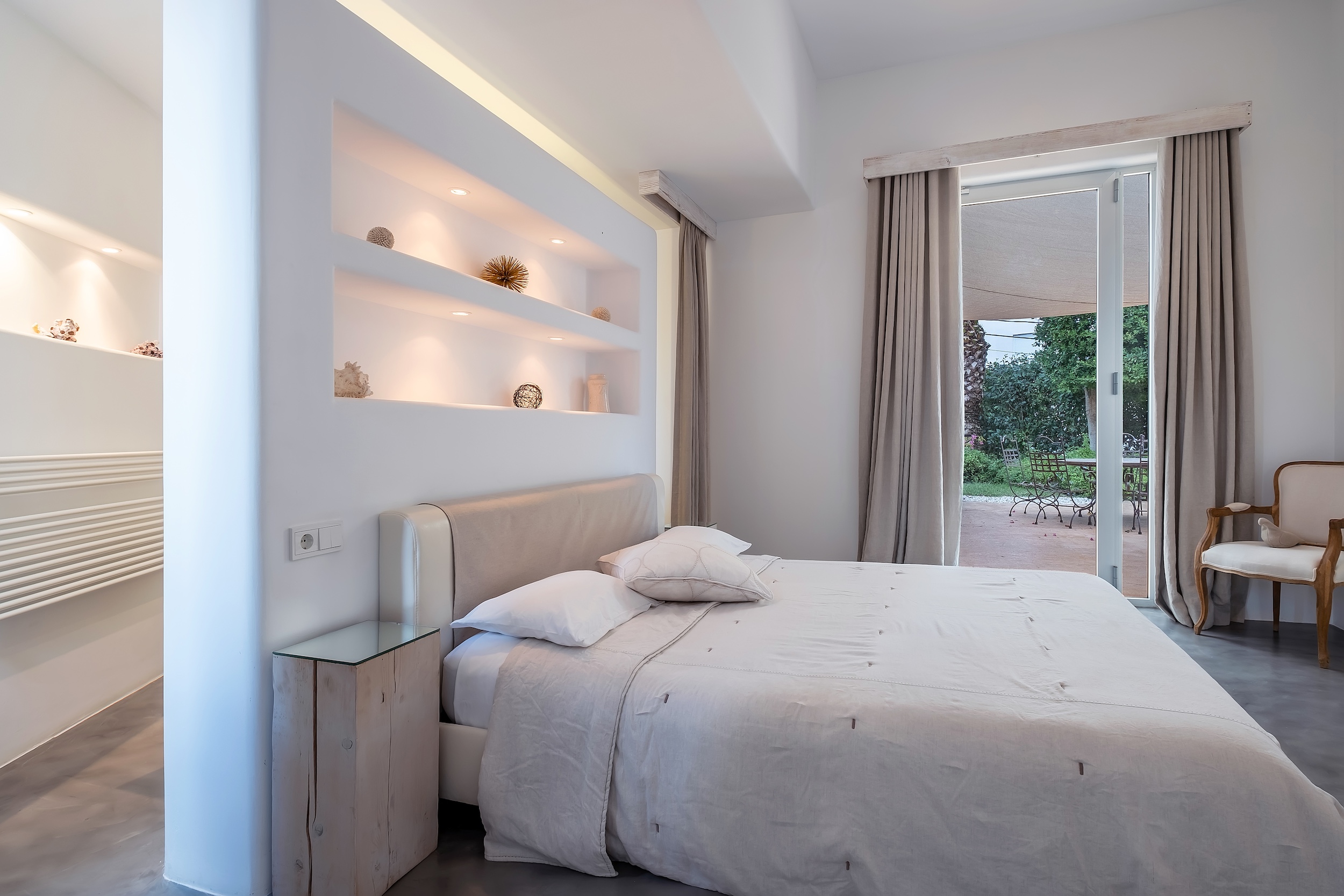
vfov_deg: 67.4
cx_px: 672
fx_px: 672
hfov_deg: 90.0
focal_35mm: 18
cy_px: 448
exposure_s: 1/4
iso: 200
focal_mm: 12
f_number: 10
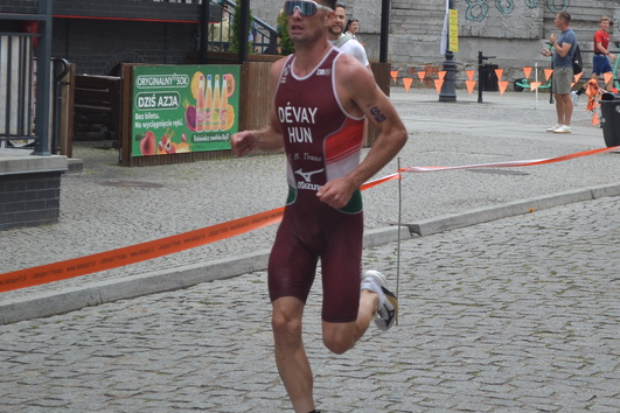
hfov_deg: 15.4
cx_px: 421
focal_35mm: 133
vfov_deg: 10.3
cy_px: 159
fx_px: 2287
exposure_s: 1/640
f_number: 5.6
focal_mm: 55
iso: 400
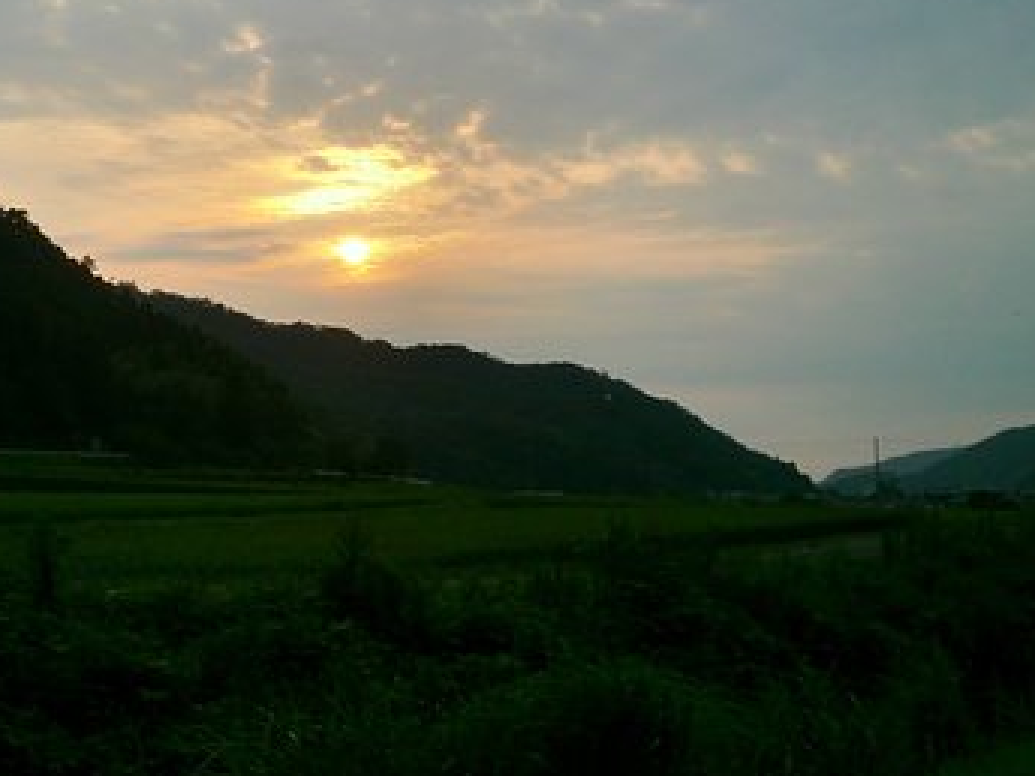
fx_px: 1734
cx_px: 322
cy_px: 220
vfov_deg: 25.0
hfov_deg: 32.9
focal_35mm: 58
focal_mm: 6.51
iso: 64
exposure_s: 1/125
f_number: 9.1
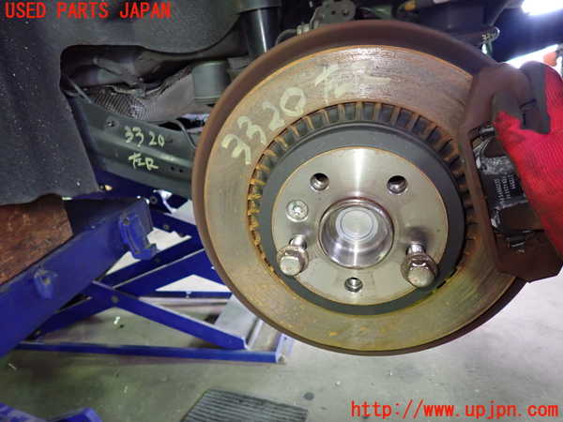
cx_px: 282
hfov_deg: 69.4
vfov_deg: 54.9
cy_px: 211
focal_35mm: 25
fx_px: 407
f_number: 2
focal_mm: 4.5
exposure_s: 1/30
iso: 640
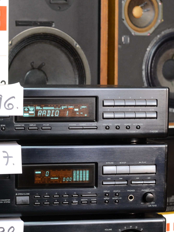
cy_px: 182
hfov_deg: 12.2
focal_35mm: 120
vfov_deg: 16.3
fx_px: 805
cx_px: 12
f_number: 5.6
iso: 400
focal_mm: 35
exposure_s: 1/15
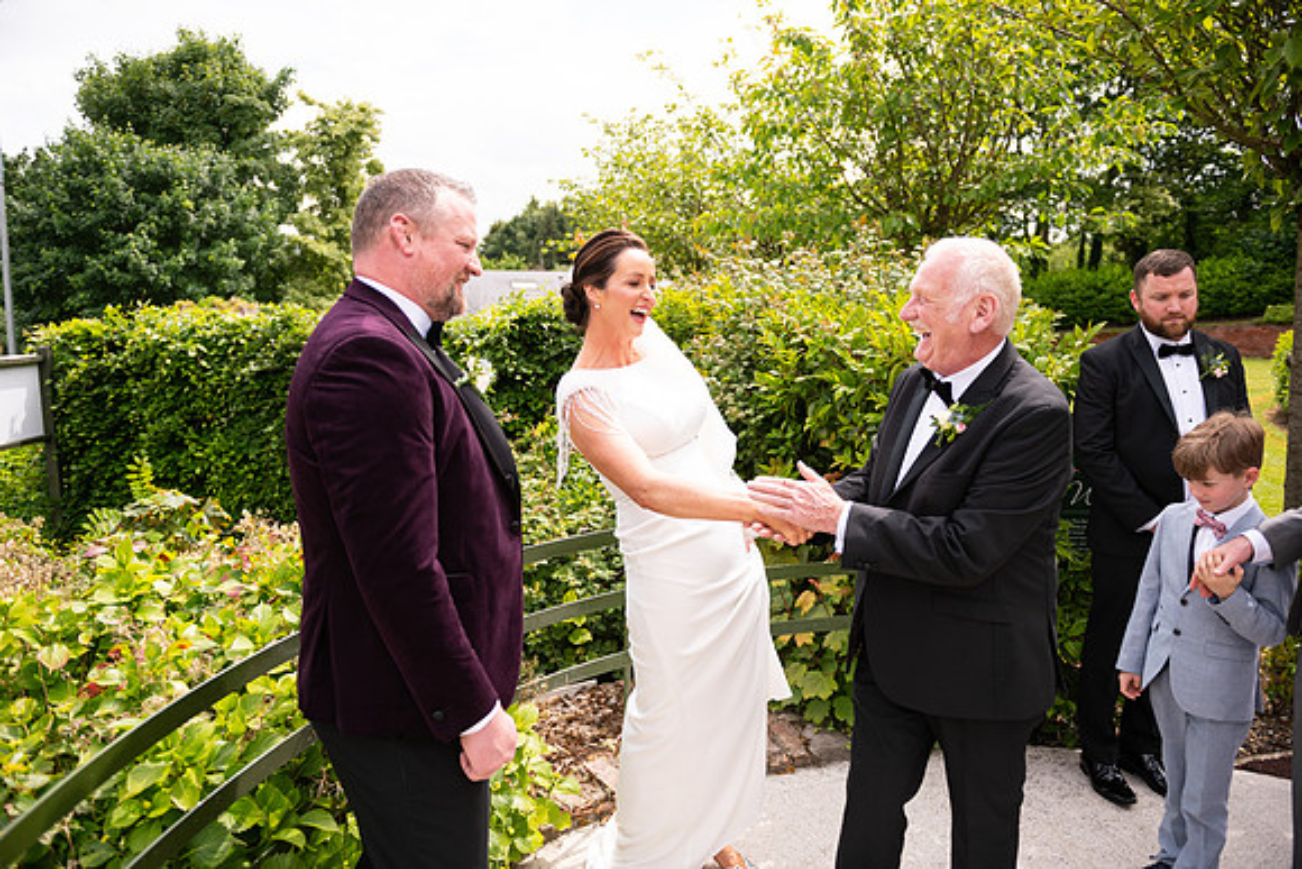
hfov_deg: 73.7
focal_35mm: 24
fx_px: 868
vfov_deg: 53.2
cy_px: 434
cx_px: 651
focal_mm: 24
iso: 250
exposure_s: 1/2000
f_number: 3.5
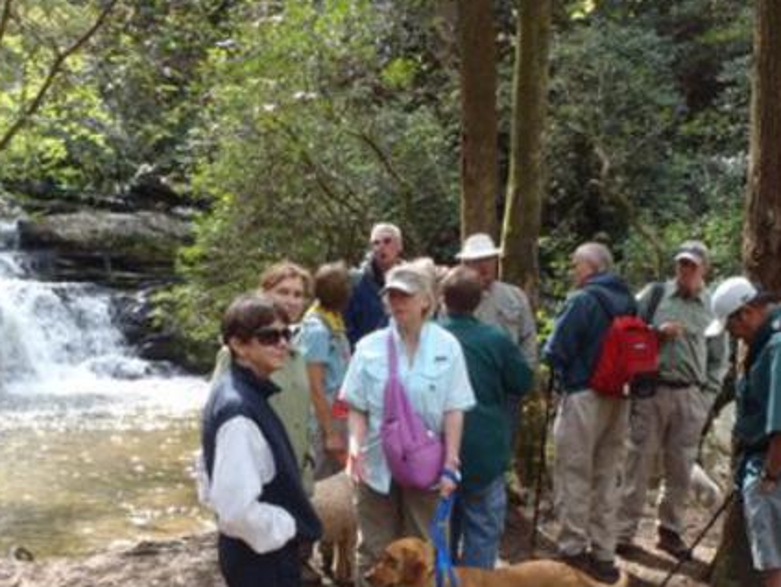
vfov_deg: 33.0
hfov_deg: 43.8
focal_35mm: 43
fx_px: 971
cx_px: 371
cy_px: 437
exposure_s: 1/60
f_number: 3.9
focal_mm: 5
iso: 80
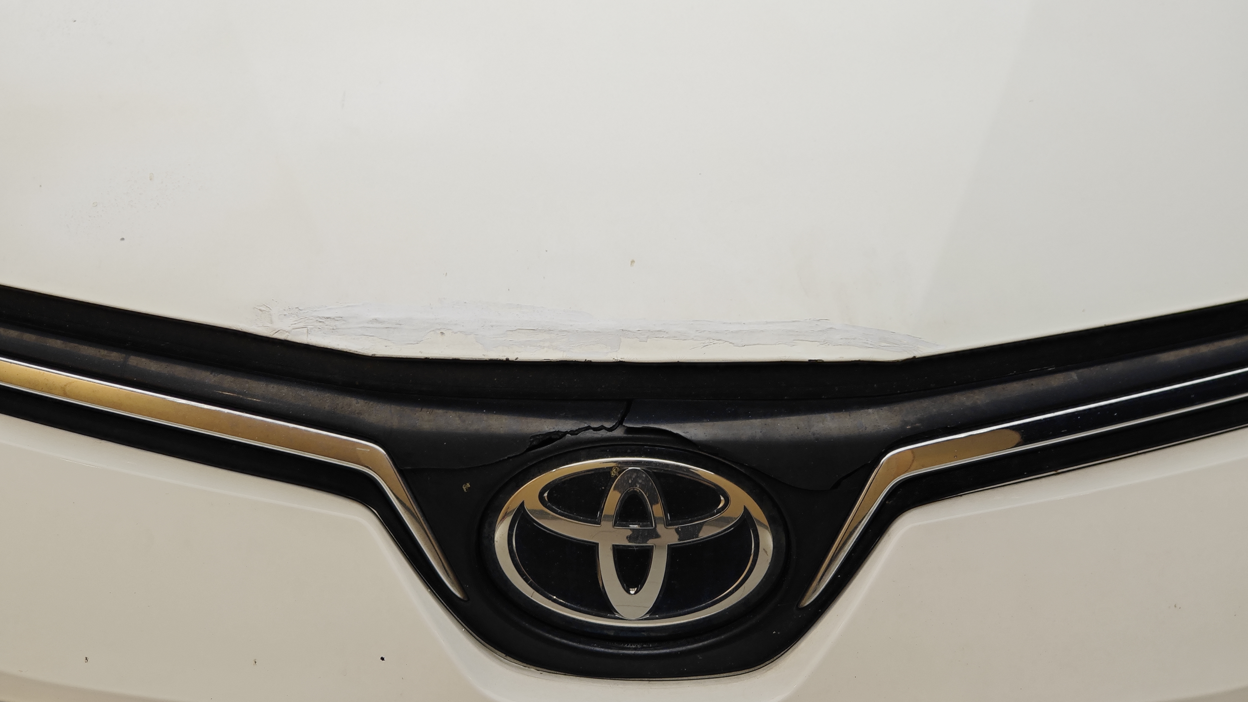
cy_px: 360
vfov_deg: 14.7
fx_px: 2714
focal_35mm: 82
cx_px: 623
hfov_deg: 25.9
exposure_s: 1/100
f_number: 1.8
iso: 80
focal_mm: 9.87
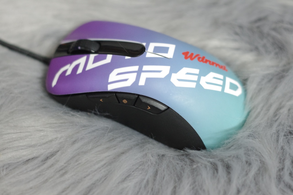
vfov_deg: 18.1
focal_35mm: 75
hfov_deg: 27.0
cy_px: 98
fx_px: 610
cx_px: 146
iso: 1600
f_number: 2.8
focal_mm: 50
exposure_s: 1/13
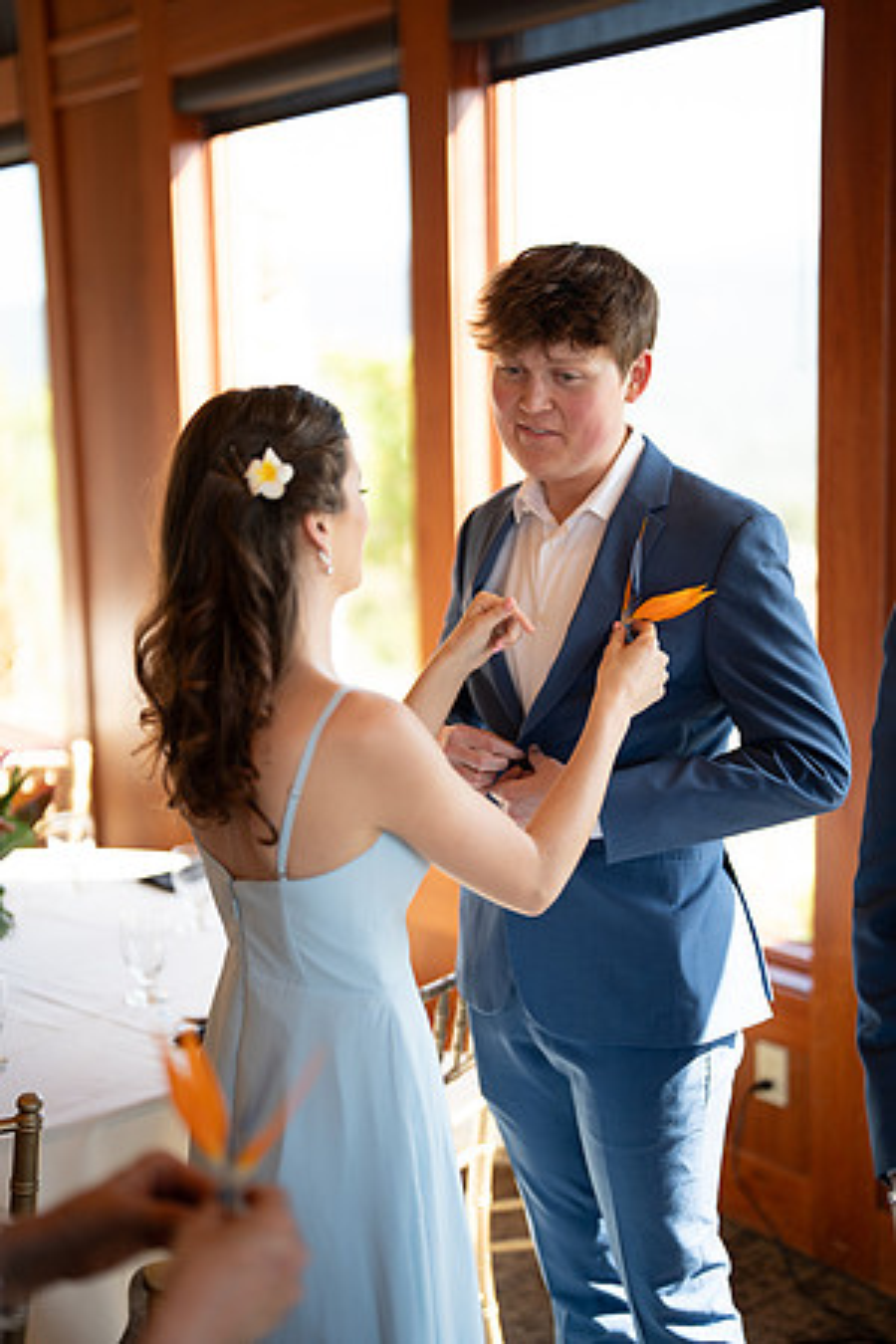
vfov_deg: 39.6
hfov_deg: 27.0
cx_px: 448
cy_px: 672
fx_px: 1867
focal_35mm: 50
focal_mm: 50
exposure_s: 1/1600
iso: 400
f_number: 1.3
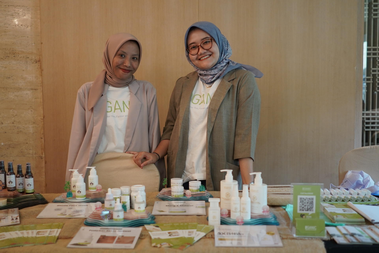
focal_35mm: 42
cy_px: 126
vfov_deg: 31.9
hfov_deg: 46.4
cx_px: 190
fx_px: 442
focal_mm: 28
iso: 640
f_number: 2
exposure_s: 1/160
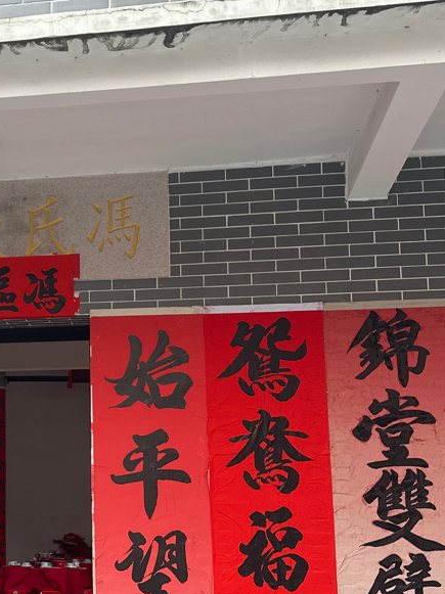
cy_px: 367
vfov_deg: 31.1
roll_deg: -1.3
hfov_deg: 22.4
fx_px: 1064
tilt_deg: +9.1
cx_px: -37
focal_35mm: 62
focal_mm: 6.86
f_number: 1.78
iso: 100
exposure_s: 1/121
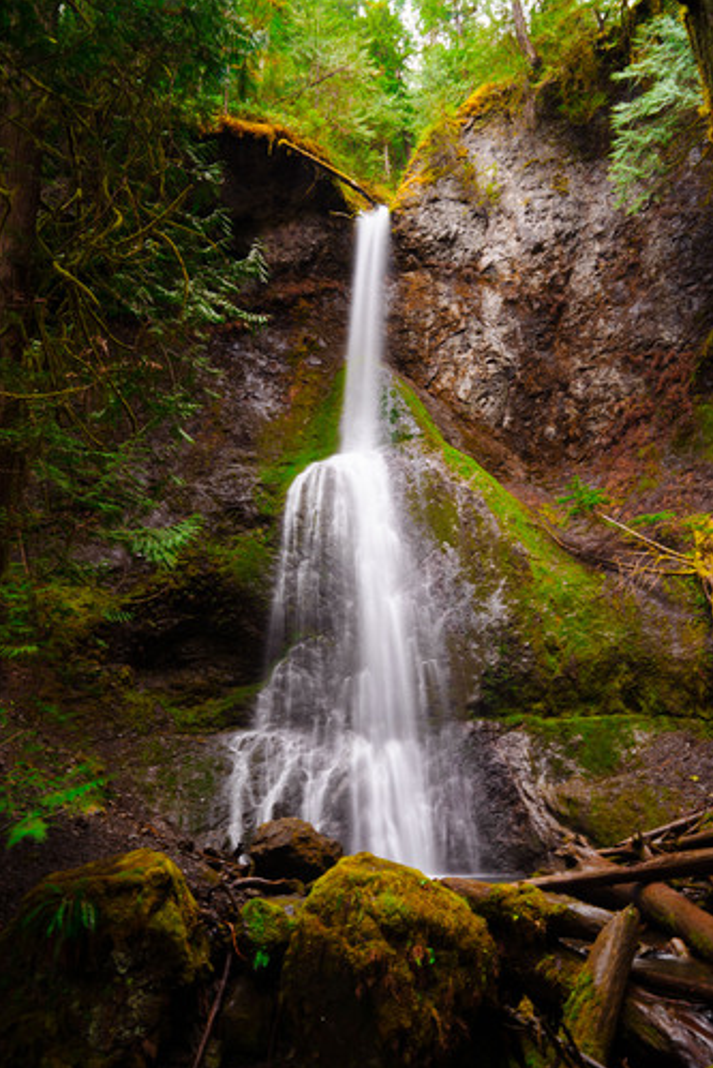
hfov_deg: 51.3
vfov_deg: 71.5
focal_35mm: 25
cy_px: 535
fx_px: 742
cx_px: 348
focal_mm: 24
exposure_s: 1
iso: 50
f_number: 22
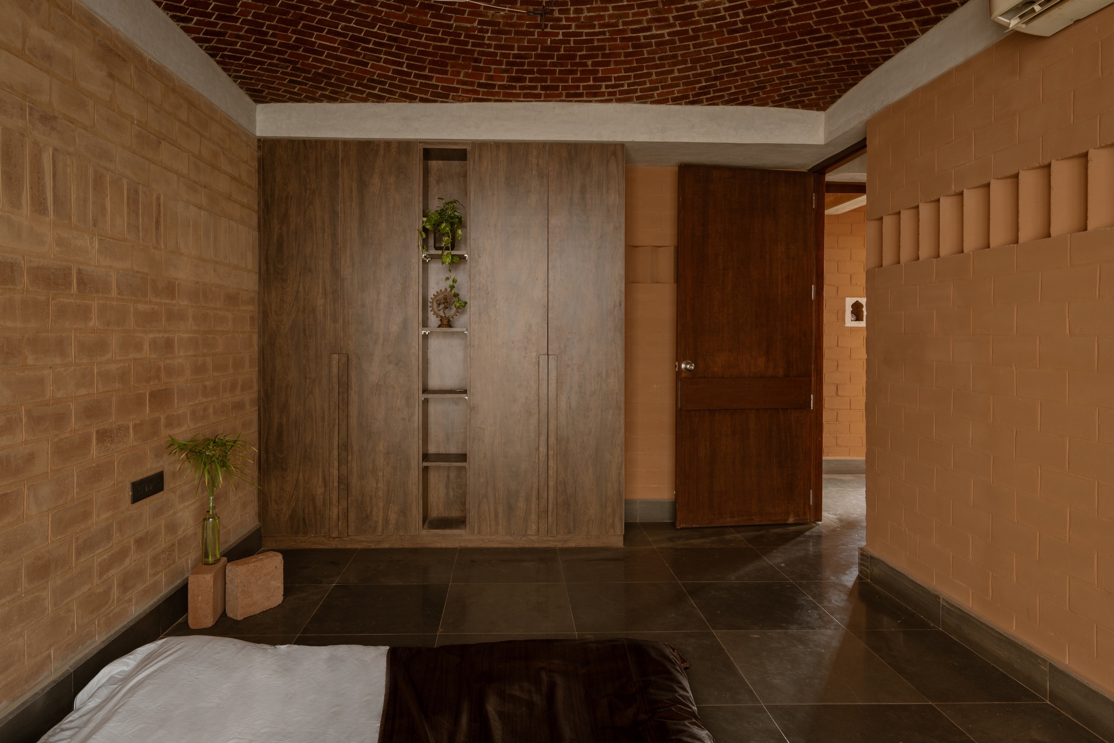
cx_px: 557
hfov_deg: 81.2
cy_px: 372
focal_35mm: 21
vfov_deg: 59.5
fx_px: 650
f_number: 8
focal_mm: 21
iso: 100
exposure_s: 5
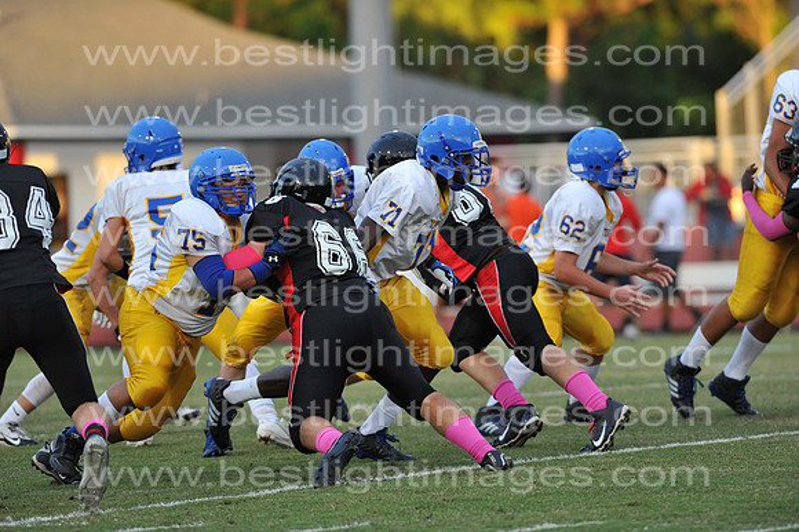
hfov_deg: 6.9
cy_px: 266
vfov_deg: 4.6
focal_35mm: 300
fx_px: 6654
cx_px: 400
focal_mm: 300
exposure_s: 1/800
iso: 1600
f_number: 4
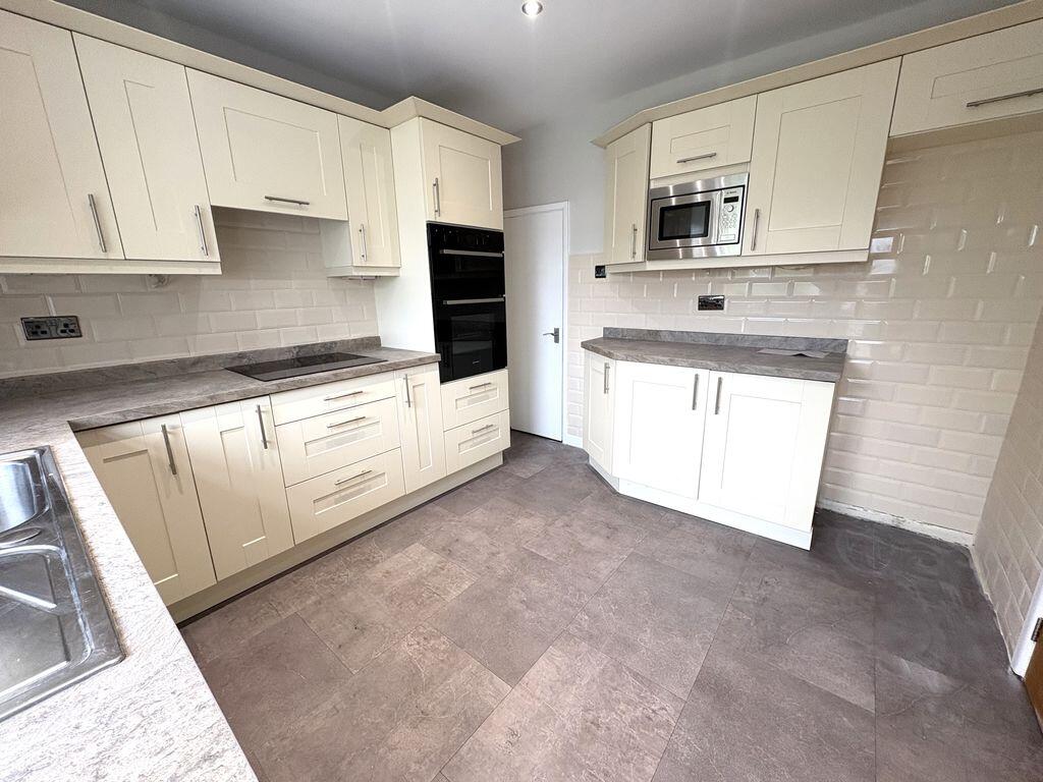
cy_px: 391
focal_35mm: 14
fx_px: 422
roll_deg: +1.9
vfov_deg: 85.7
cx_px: 522
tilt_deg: -13.9
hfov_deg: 102.1
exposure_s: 1/100
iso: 200
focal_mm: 2.22
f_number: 2.2
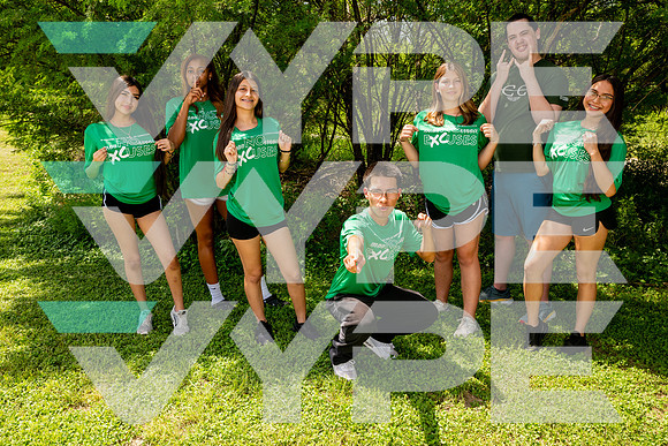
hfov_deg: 56.9
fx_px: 617
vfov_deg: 39.7
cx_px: 330
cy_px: 222
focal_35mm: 33
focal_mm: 32
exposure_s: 1/250
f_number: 7.1
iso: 200
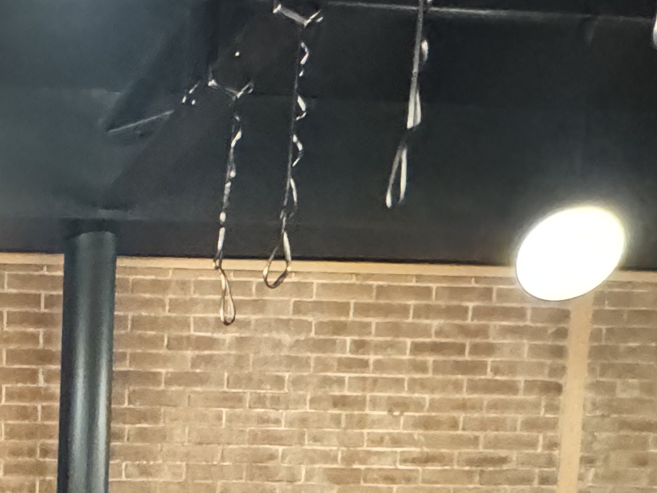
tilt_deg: -6.2
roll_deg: -0.7
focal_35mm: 53
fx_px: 1006
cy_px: 753
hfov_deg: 28.8
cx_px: -218
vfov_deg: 22.3
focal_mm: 2.22
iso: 1600
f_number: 2.2
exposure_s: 1/35
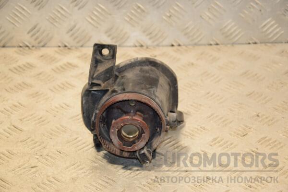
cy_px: 96
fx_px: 840
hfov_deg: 19.5
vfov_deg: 13.0
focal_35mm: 105
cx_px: 144
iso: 800
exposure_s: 1/200
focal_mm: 70
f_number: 6.3
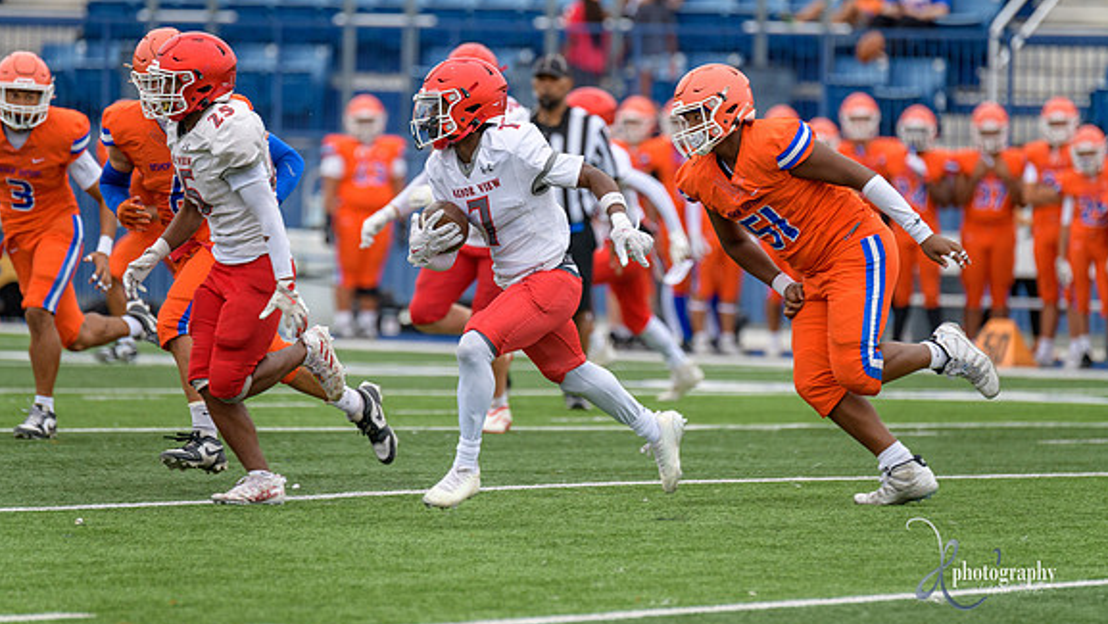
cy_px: 287
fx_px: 9287
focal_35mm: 316
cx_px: 555
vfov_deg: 3.8
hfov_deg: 6.8
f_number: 3.5
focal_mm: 300
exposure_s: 1/800
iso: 360
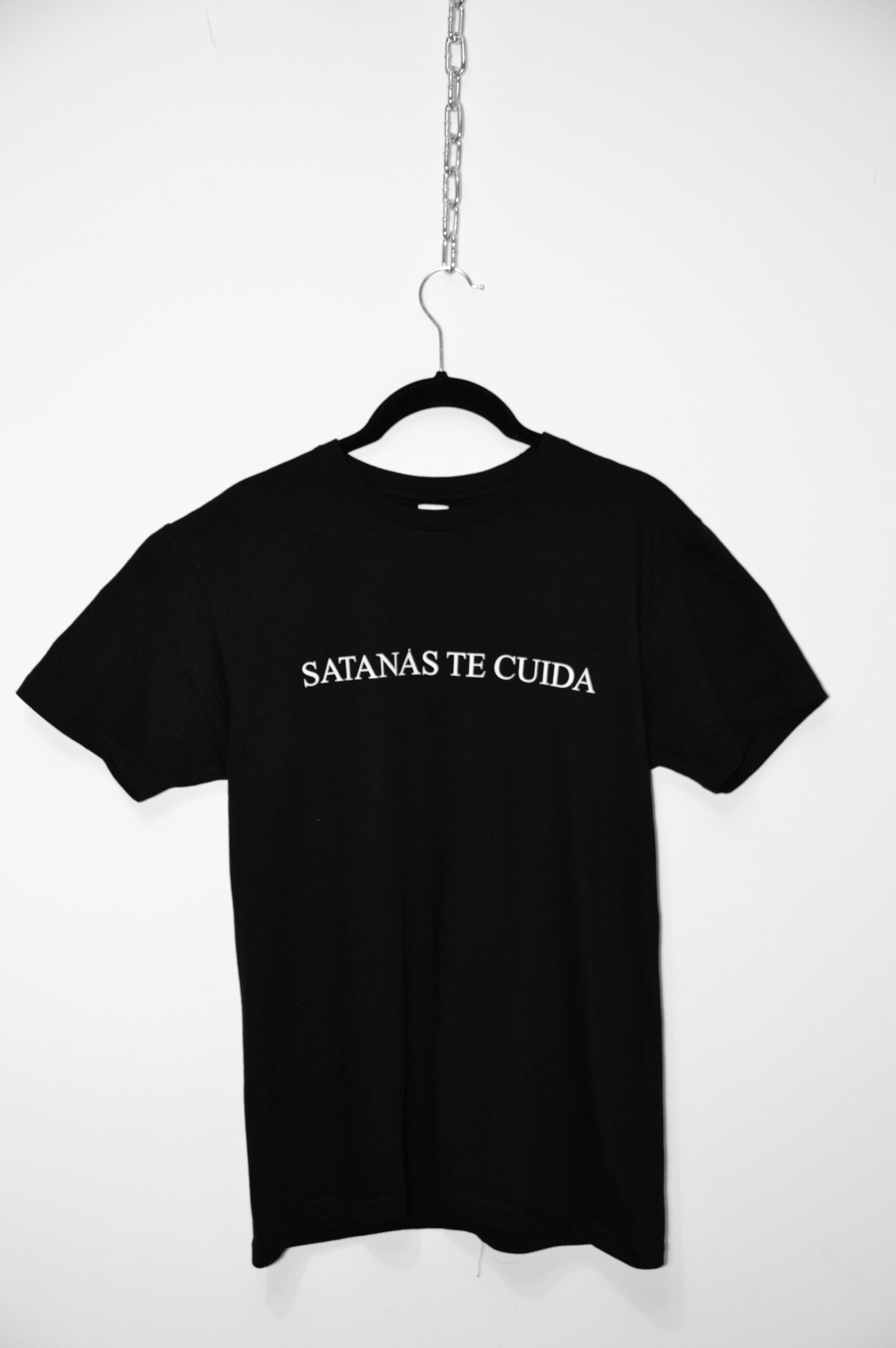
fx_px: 1795
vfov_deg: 41.1
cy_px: 674
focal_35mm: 48
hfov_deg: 28.0
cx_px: 448
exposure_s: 1/60
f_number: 4.2
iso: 1250
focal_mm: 32
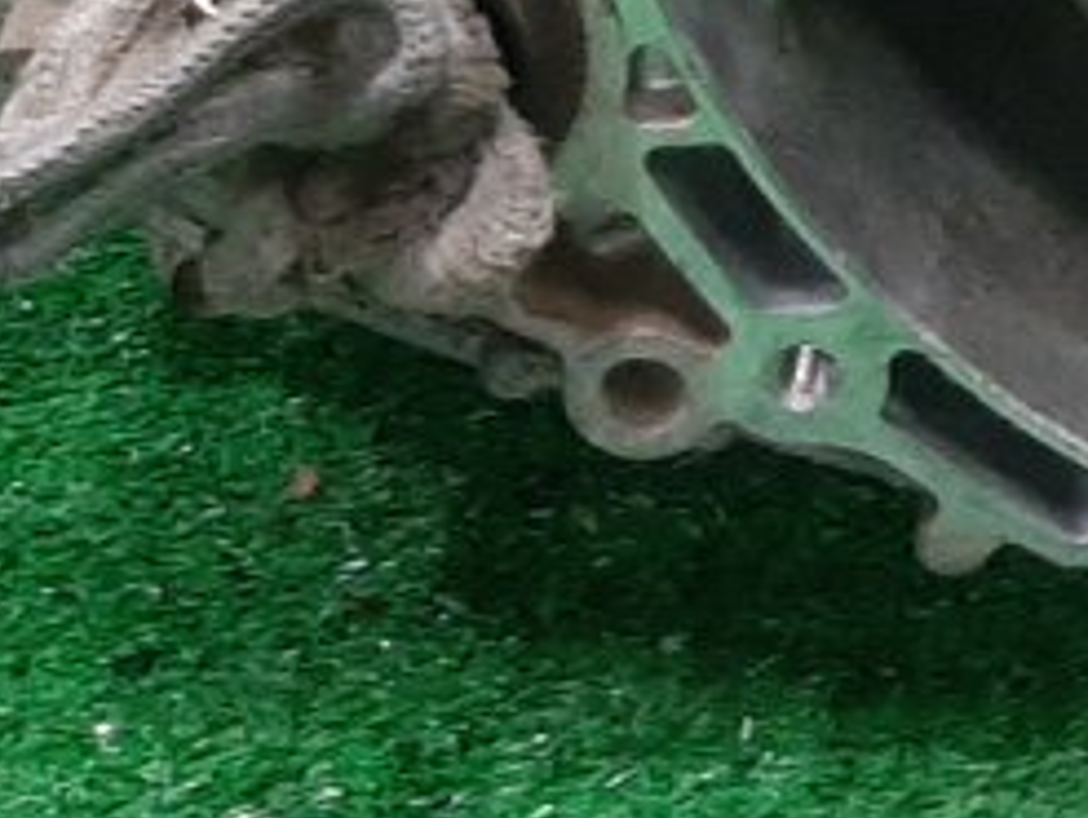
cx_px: 2017
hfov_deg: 11.9
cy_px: -637
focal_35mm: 152
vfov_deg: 9.3
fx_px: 4782
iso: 193
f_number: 1.7
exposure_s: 1/50
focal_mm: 3.93
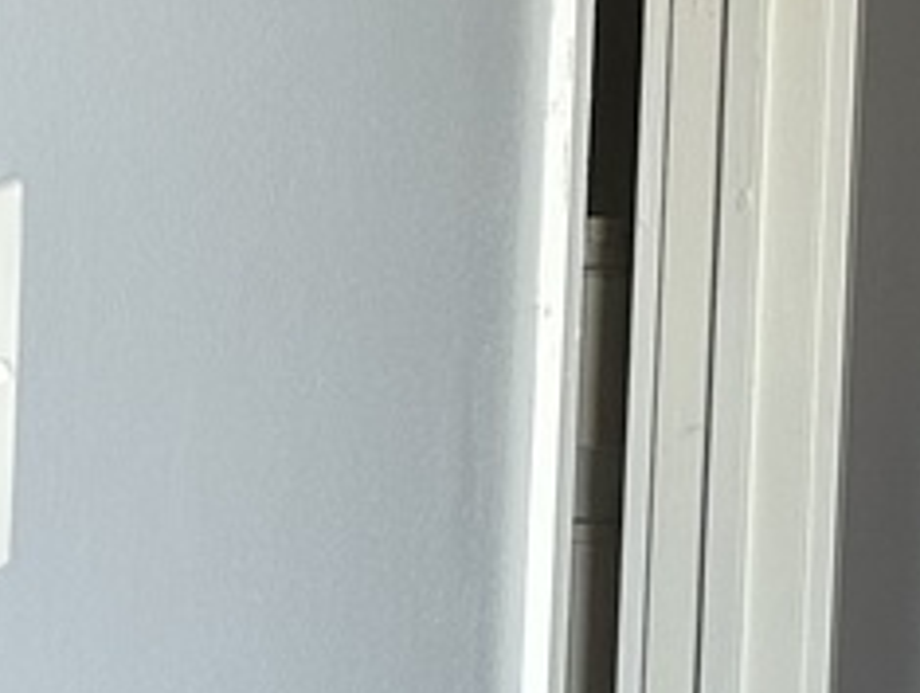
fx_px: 4232
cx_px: 1167
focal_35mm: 159
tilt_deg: -2.7
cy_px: -301
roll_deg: -1.8
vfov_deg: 9.1
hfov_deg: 12.1
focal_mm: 5.7
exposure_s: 1/121
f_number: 1.5
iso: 100
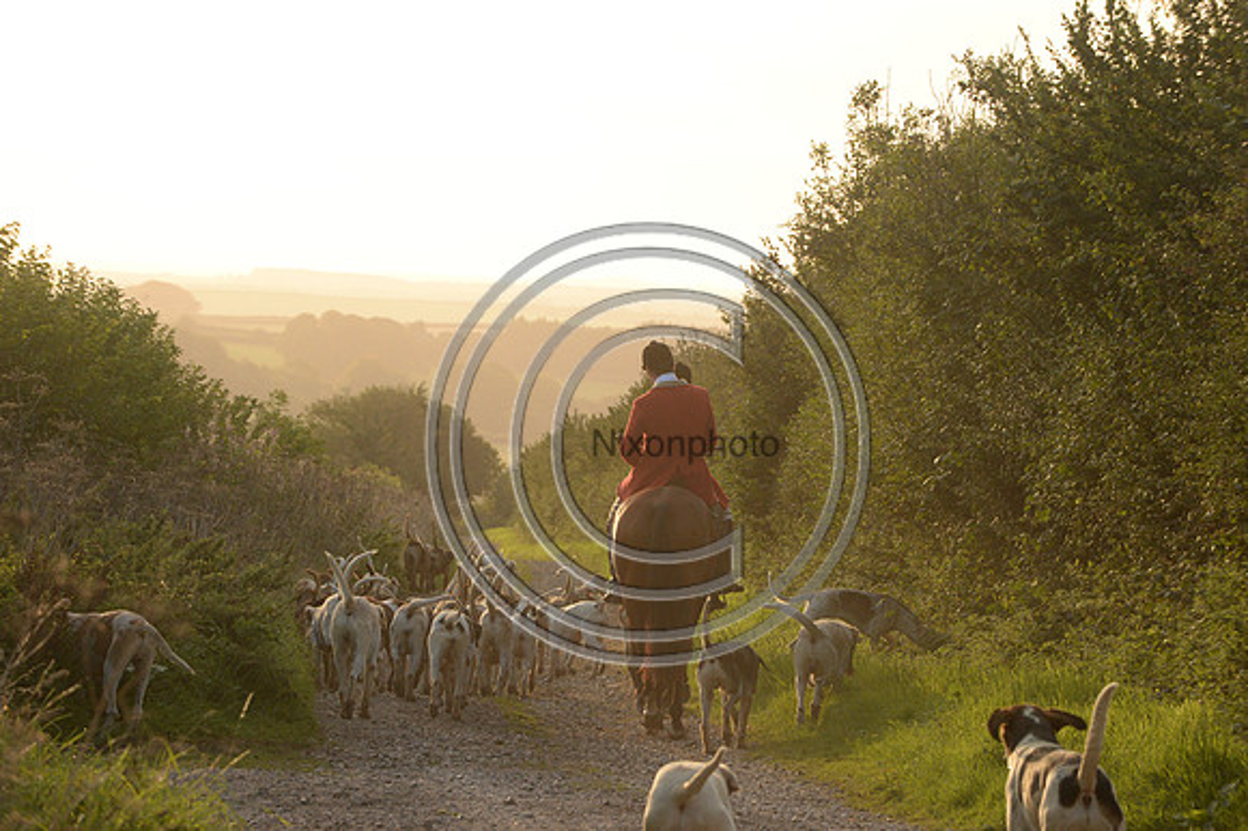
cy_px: 416
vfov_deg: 6.9
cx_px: 624
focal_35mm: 200
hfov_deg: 10.3
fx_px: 6929
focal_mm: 200
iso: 2500
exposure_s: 1/1000
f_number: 10
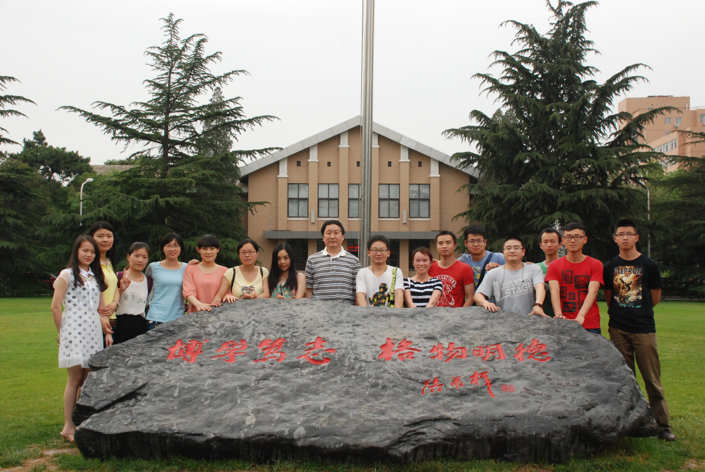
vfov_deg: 28.2
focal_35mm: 48
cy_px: 236
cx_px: 352
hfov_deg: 41.1
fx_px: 941
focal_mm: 32
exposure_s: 1/320
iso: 800
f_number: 9
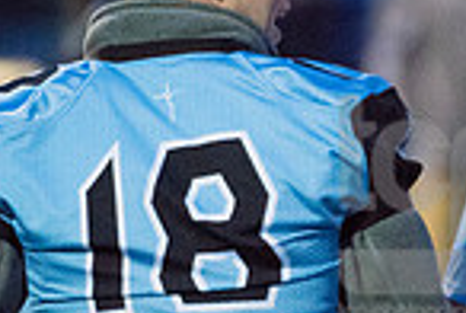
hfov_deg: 1.1
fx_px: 23646
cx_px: 437
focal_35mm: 1823
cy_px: 209
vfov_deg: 0.8
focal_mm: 460
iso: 10000
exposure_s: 1/800
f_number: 5.6
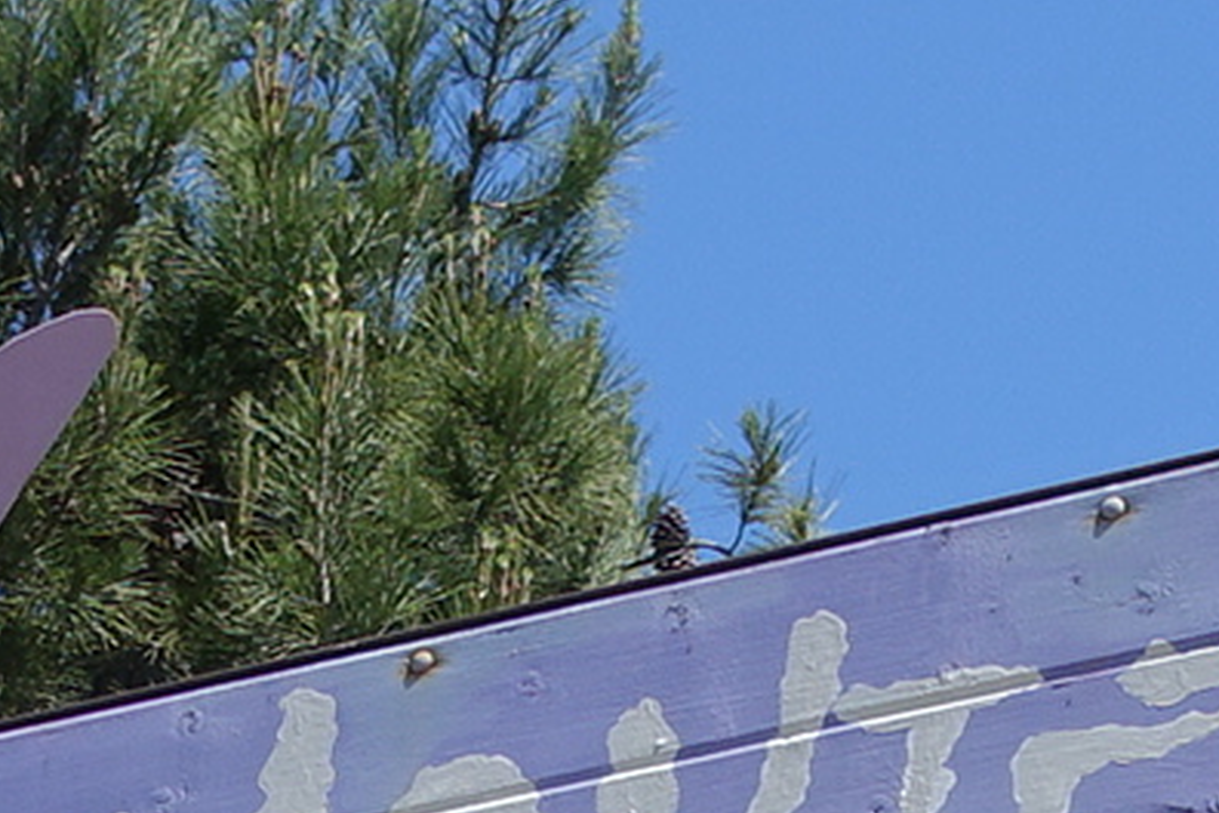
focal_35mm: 235
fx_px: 7957
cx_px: -345
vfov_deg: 5.4
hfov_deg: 8.6
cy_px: 2658
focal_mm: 12.48
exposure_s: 1/100
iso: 125
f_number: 4
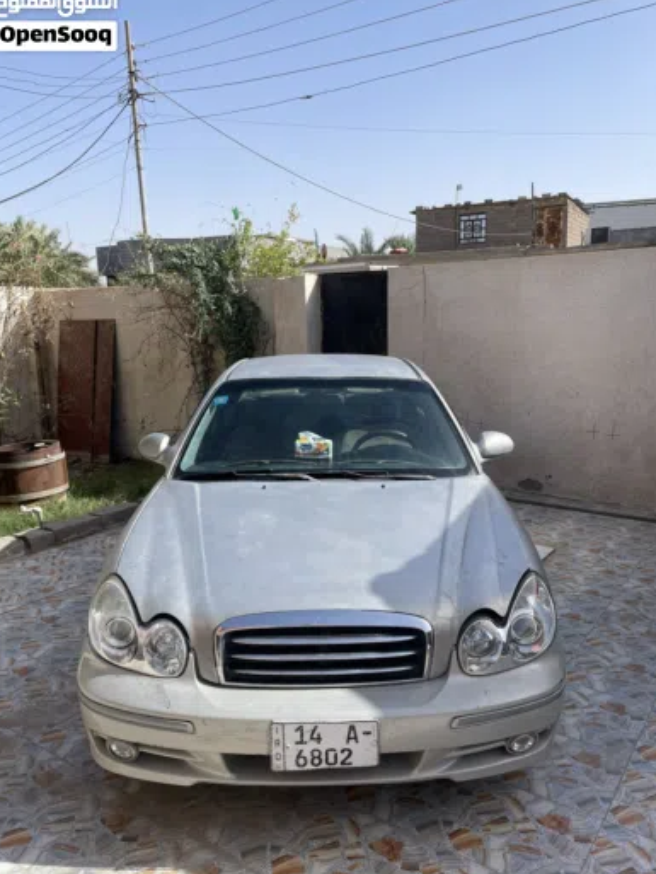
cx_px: 327
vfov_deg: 65.3
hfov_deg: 51.4
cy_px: 437
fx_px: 682
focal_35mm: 27
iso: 32
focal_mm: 4.2
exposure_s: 1/3509
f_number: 1.6
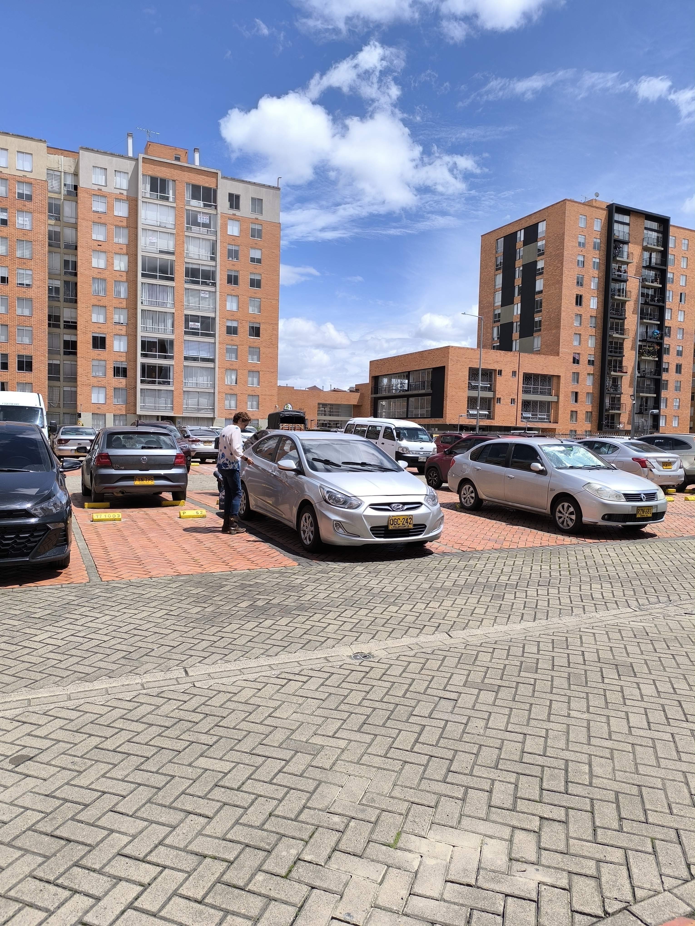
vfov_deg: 73.9
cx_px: 348
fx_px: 616
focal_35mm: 23
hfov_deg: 58.9
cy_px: 463
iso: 50
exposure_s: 1/1153
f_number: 1.65
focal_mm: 6.14
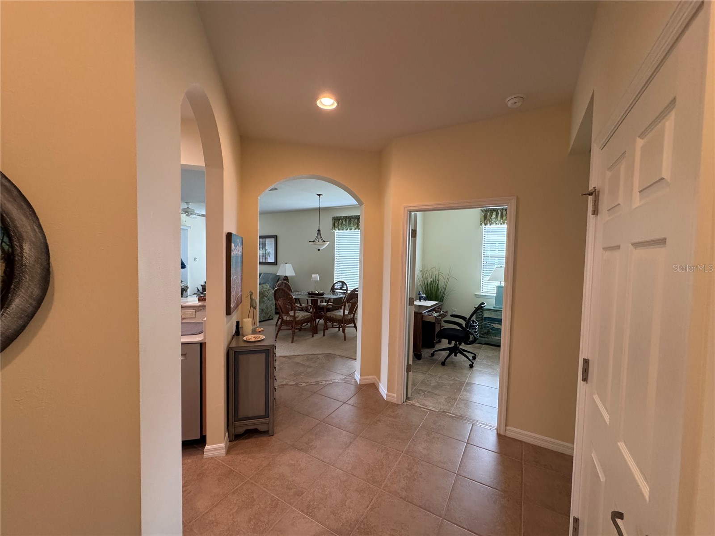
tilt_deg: -3.0
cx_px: 358
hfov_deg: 102.1
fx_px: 289
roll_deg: -0.4
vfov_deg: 85.7
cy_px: 268
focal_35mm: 14
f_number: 2.2
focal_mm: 2.22
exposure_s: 1/120
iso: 320
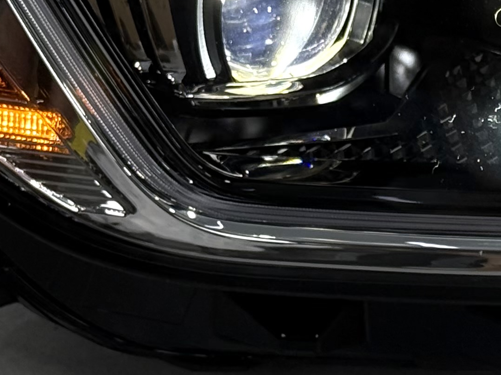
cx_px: 431
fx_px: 2591
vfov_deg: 8.3
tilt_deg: -34.4
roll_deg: +8.5
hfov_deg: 11.0
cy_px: 108
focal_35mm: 179
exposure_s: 1/631
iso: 100
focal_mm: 6.76
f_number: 1.78
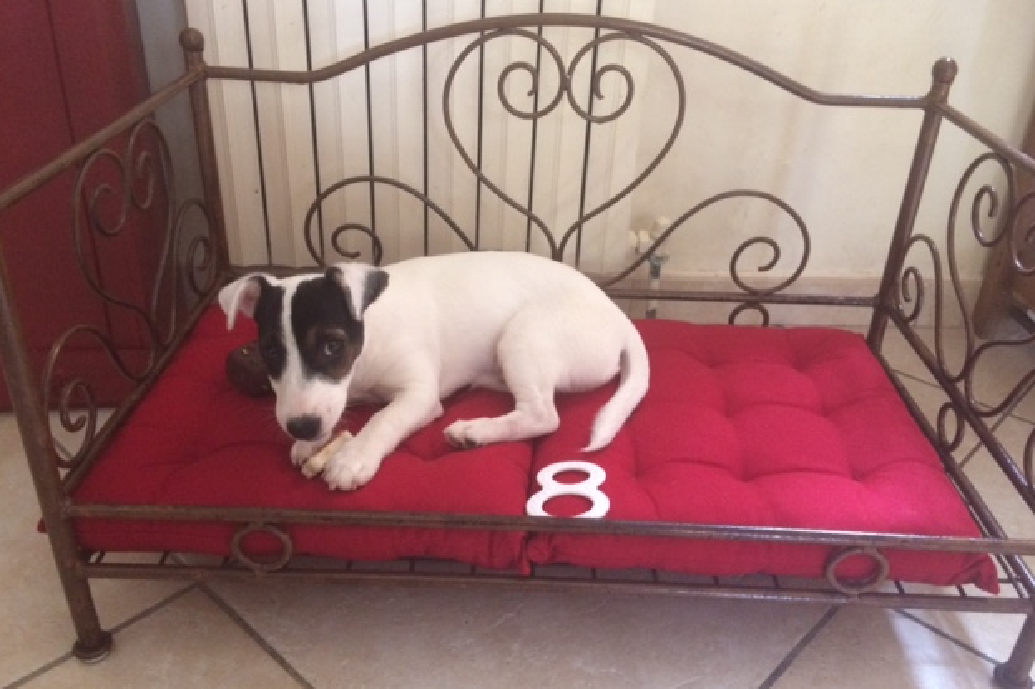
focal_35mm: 31
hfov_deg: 60.3
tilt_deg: -28.6
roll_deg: -2.5
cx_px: 520
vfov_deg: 42.3
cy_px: 332
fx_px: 891
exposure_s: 1/20
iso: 320
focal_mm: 4.15
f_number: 2.2
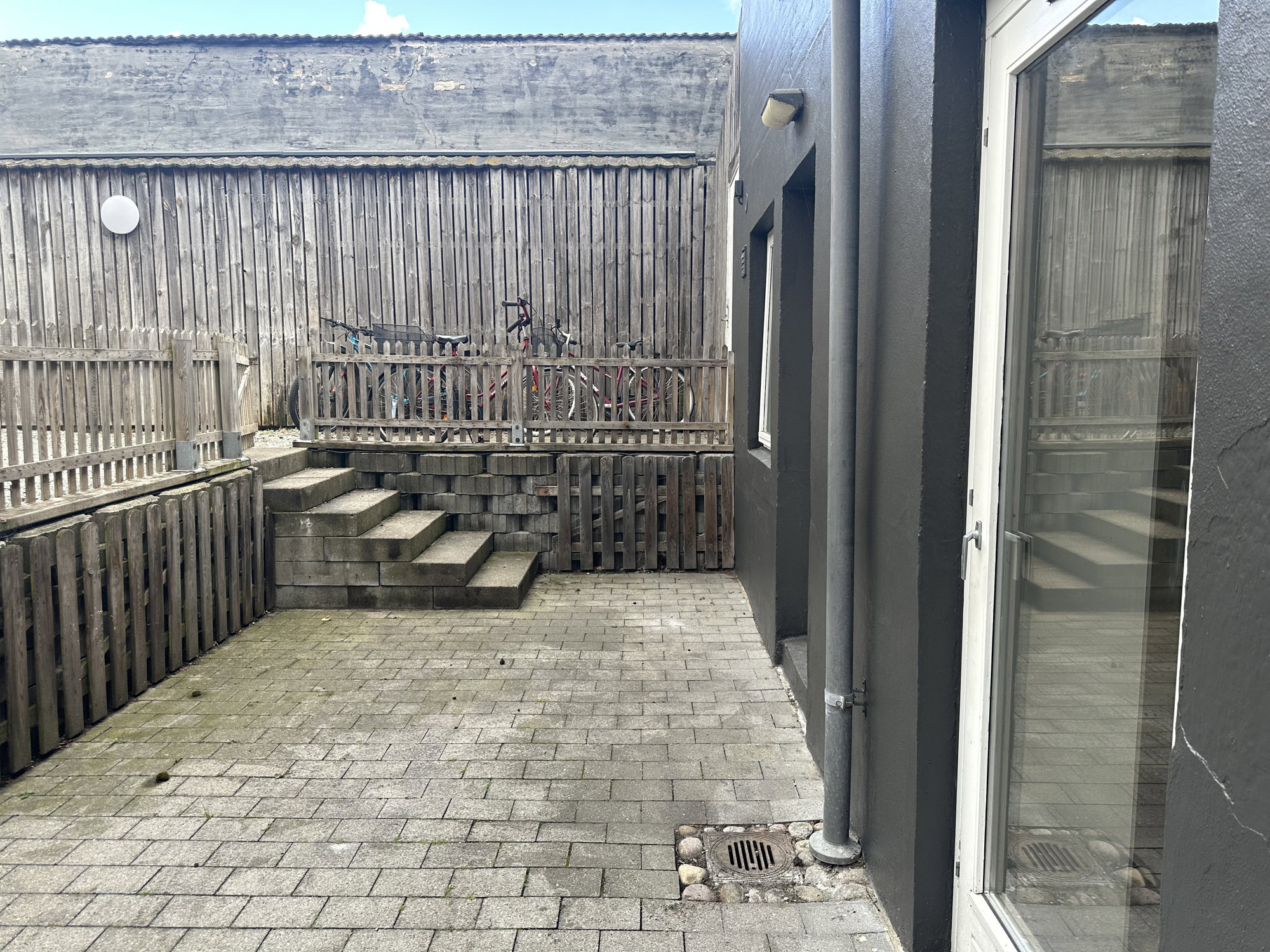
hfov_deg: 71.6
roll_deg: +0.5
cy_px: 476
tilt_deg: -6.8
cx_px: 635
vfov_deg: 56.8
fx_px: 881
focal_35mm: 24
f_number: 1.78
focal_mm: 6.86
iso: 80
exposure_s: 1/309
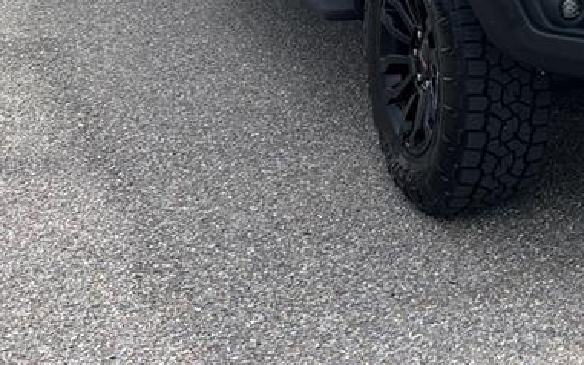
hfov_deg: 25.3
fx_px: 1178
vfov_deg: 16.1
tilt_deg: -3.6
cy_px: -187
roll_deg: -2.7
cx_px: 681
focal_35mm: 74
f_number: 1.5
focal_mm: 5.7
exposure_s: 1/3356
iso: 50
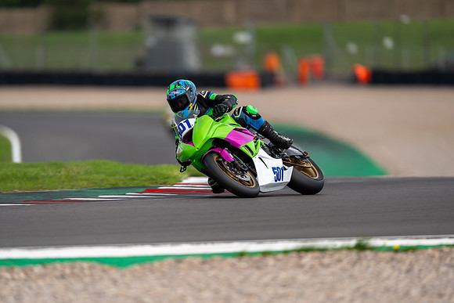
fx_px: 7800
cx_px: 234
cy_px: 156
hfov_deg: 3.3
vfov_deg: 2.2
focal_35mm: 618
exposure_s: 1/500
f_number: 4
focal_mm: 600
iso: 125
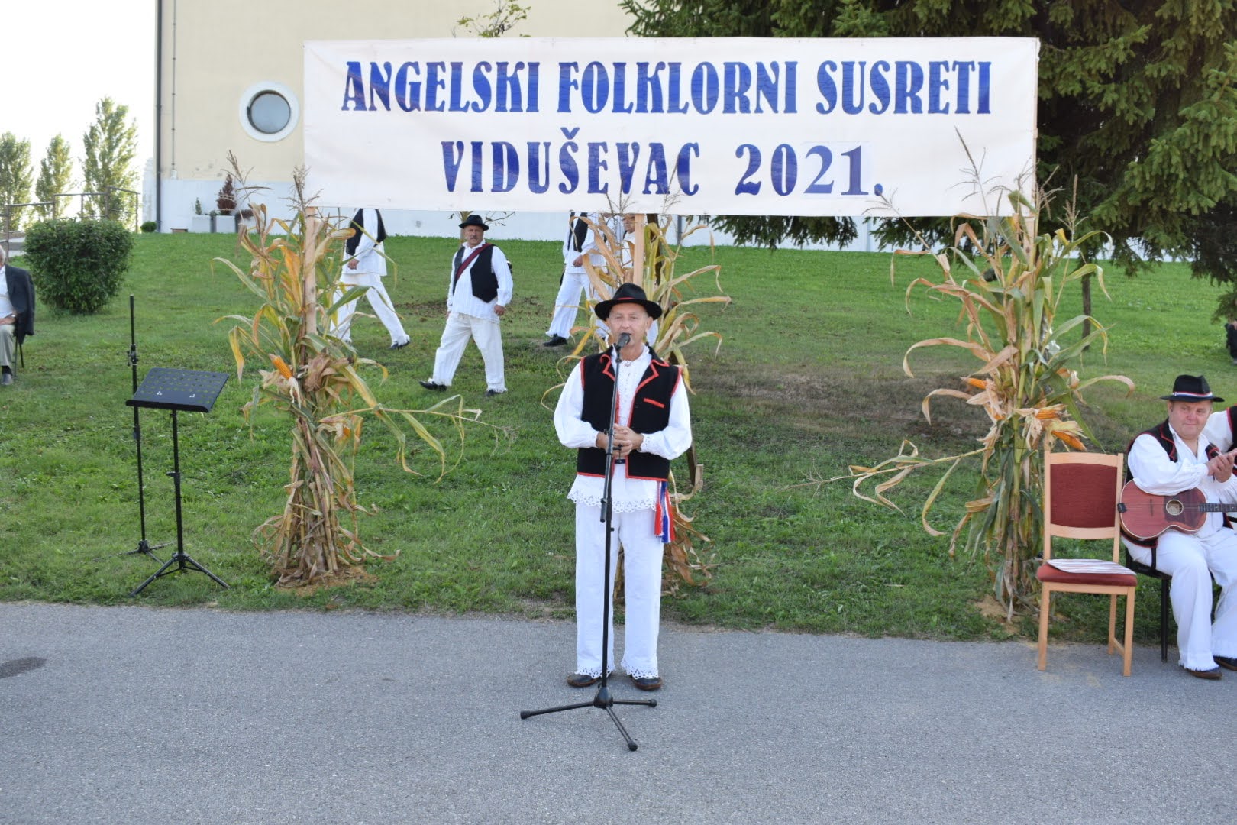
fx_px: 1340
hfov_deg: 49.6
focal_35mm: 39
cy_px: 412
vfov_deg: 34.2
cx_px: 618
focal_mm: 26
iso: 400
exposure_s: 1/250
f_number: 8
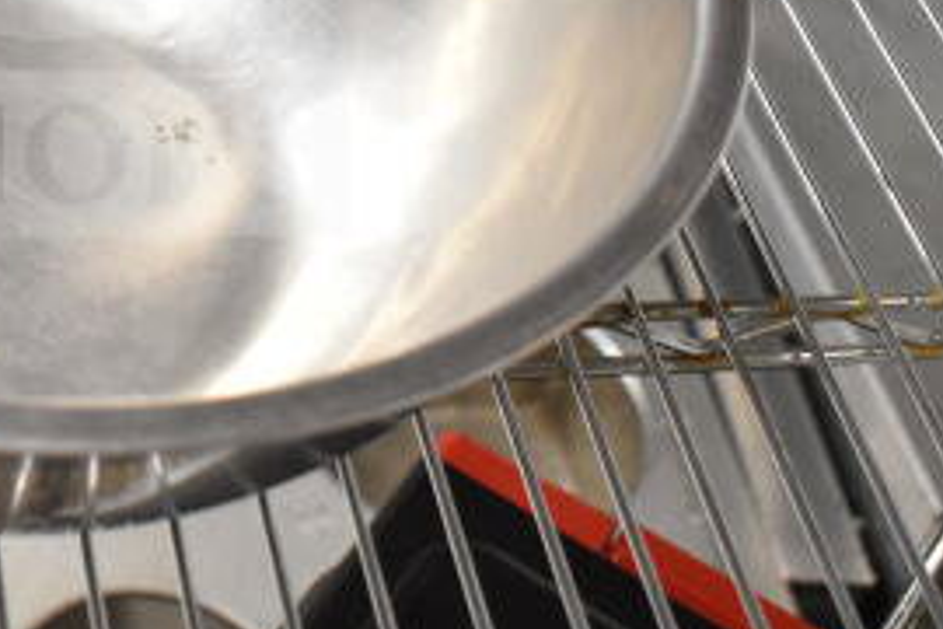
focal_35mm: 88
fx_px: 2305
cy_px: -40
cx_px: -45
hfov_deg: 22.1
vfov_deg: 15.2
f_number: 4
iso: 2000
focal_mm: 26
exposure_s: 1/40
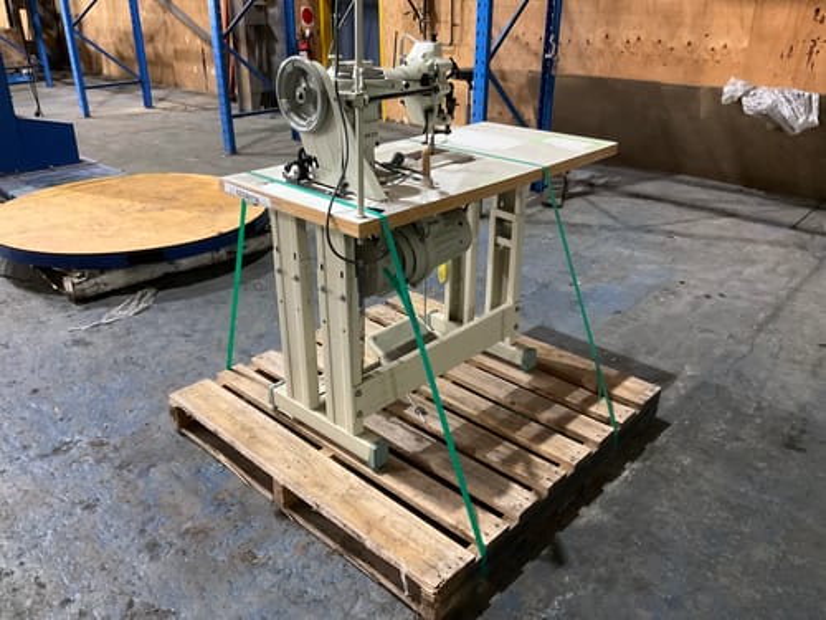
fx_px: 692
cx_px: 413
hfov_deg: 61.7
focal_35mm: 29
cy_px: 310
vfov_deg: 48.2
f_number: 1.8
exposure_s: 1/33
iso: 250
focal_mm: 3
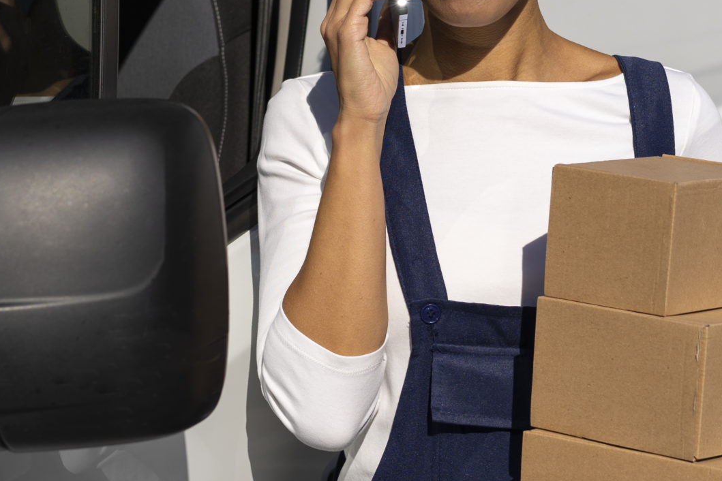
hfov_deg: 15.4
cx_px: 321
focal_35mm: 133
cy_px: 165
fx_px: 2667
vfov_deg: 10.3
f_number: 4.5
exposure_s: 1/1600
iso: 100
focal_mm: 55
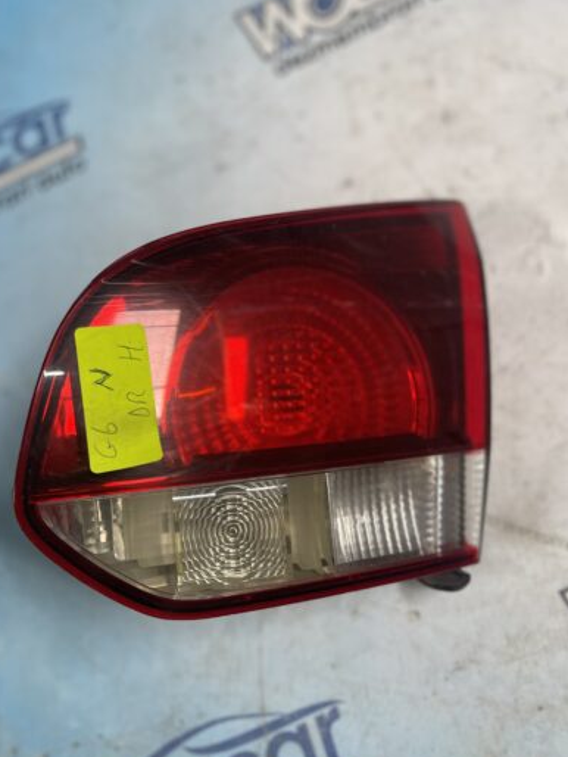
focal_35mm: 29
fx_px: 634
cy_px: 375
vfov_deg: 61.6
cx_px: 253
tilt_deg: -74.7
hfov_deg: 48.2
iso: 100
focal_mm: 5.1
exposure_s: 1/121
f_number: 1.6
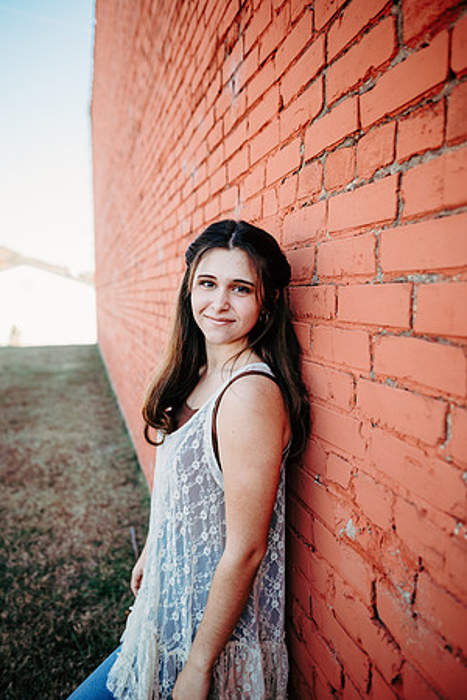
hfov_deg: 53.1
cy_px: 350
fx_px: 467
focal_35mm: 24
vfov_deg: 73.7
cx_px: 234
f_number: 2.2
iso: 100
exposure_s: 1/400
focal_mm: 24
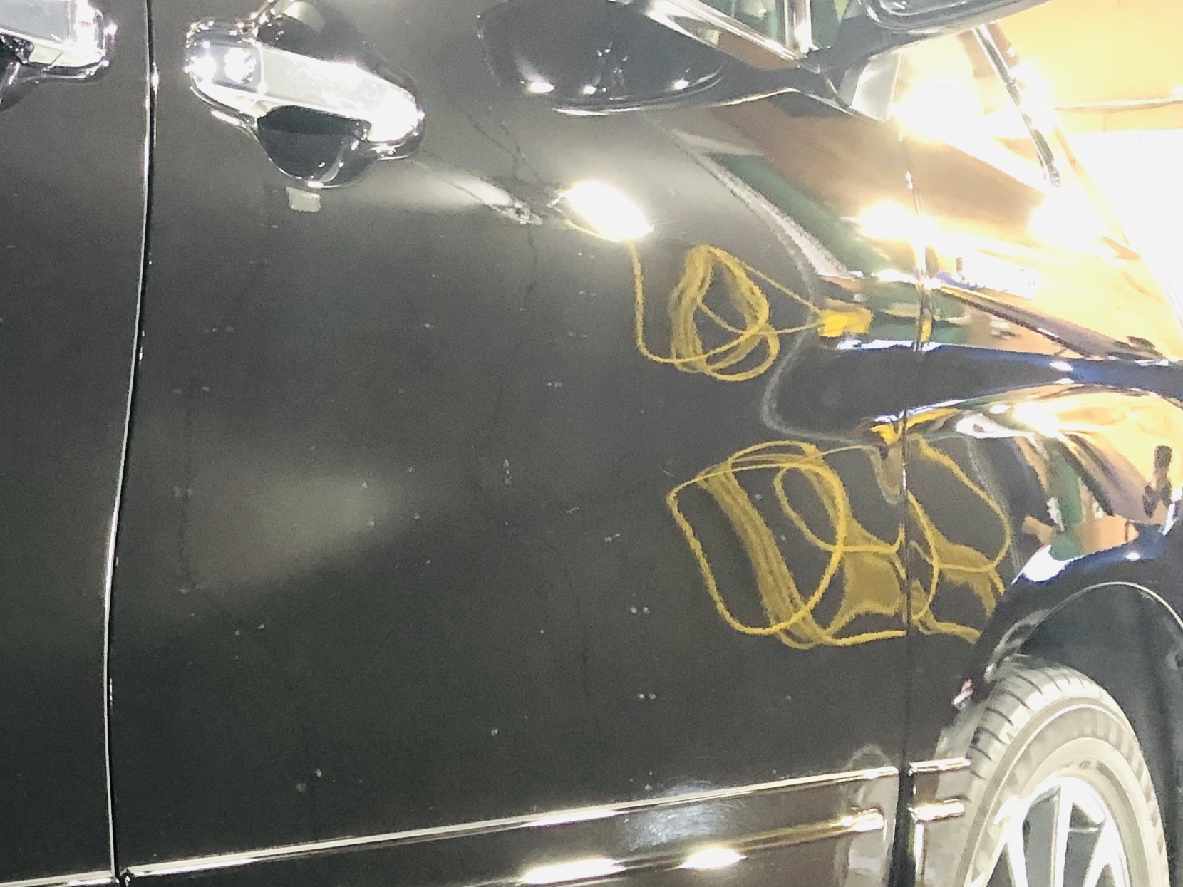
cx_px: -244
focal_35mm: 68
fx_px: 2324
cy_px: 469
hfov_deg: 25.6
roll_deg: -1.3
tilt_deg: -1.3
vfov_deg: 21.6
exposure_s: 1/15
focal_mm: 3.99
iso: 100
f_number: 1.8
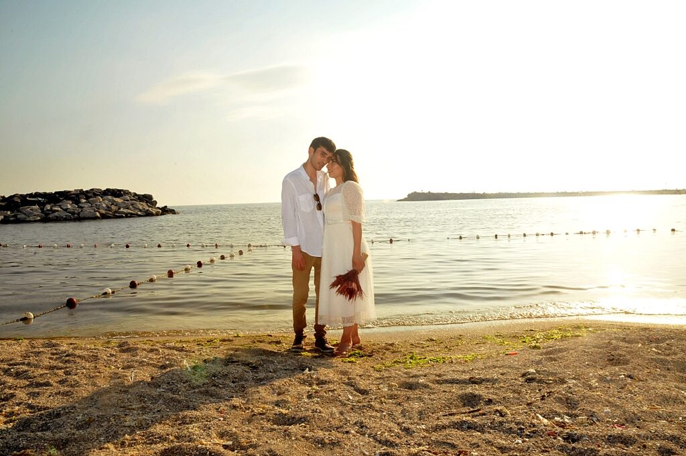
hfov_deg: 73.8
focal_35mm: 24
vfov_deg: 53.0
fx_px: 457
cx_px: 343
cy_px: 228
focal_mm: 16
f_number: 22
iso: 800
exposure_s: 1/125
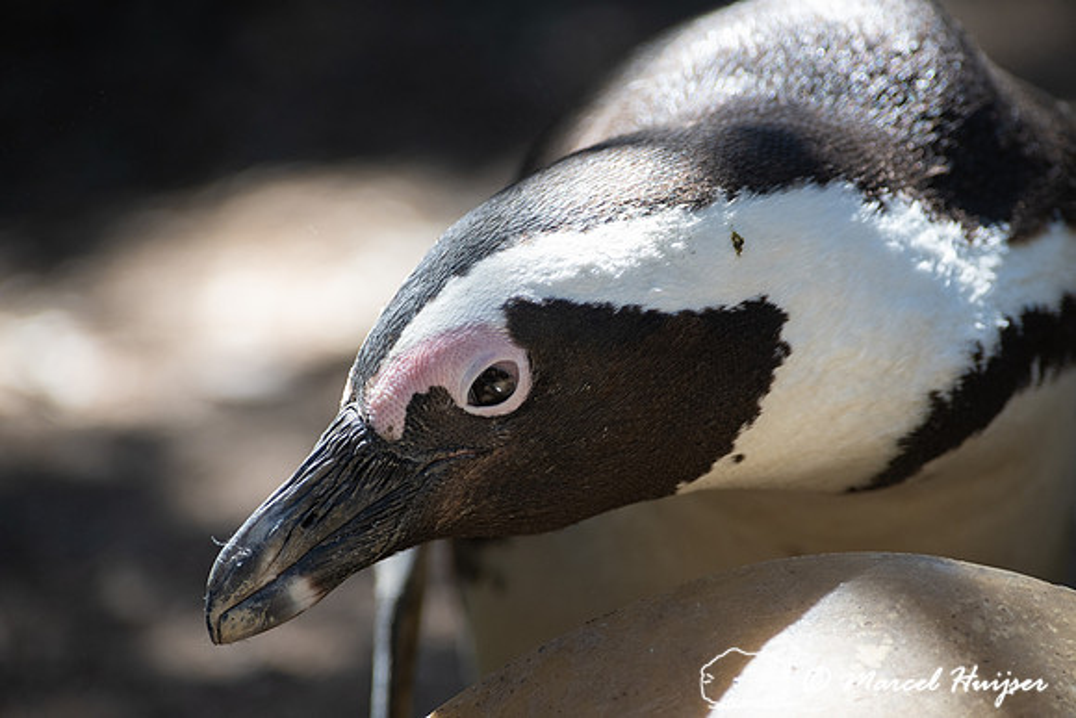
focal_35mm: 660
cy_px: 395
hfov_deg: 3.1
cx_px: 592
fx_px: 19745
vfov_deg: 2.1
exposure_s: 1/200
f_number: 5.6
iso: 800
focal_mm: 600
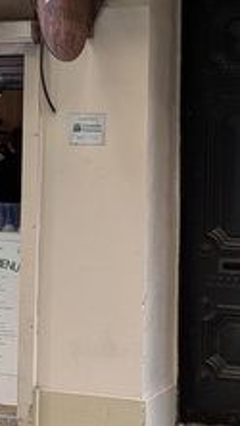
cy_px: 121
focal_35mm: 98
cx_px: 133
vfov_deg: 21.6
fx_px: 1108
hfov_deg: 12.4
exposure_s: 1/100
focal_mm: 5.43
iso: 51
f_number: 1.89
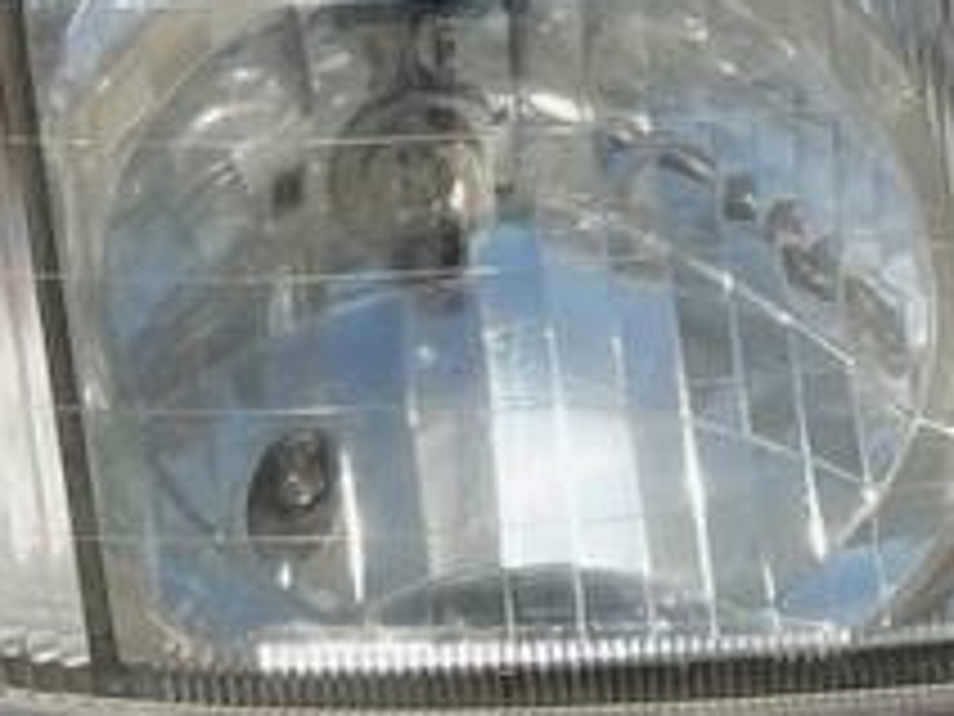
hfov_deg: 11.2
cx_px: 2192
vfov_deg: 9.2
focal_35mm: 151
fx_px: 4161
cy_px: -743
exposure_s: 1/4902
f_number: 1.6
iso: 32
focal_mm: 5.1
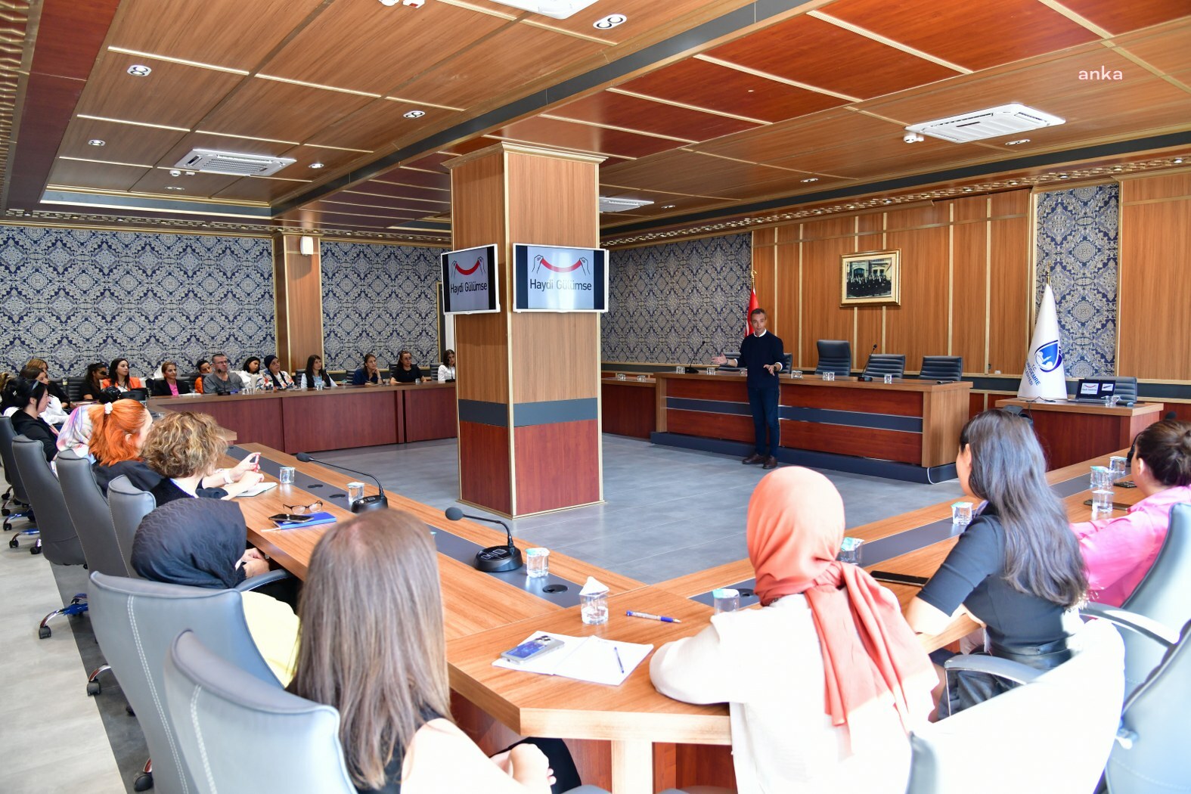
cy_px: 397
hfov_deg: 73.7
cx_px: 596
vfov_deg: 53.1
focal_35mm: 24
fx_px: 794
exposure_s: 1/60
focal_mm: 24
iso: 800
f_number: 4.5
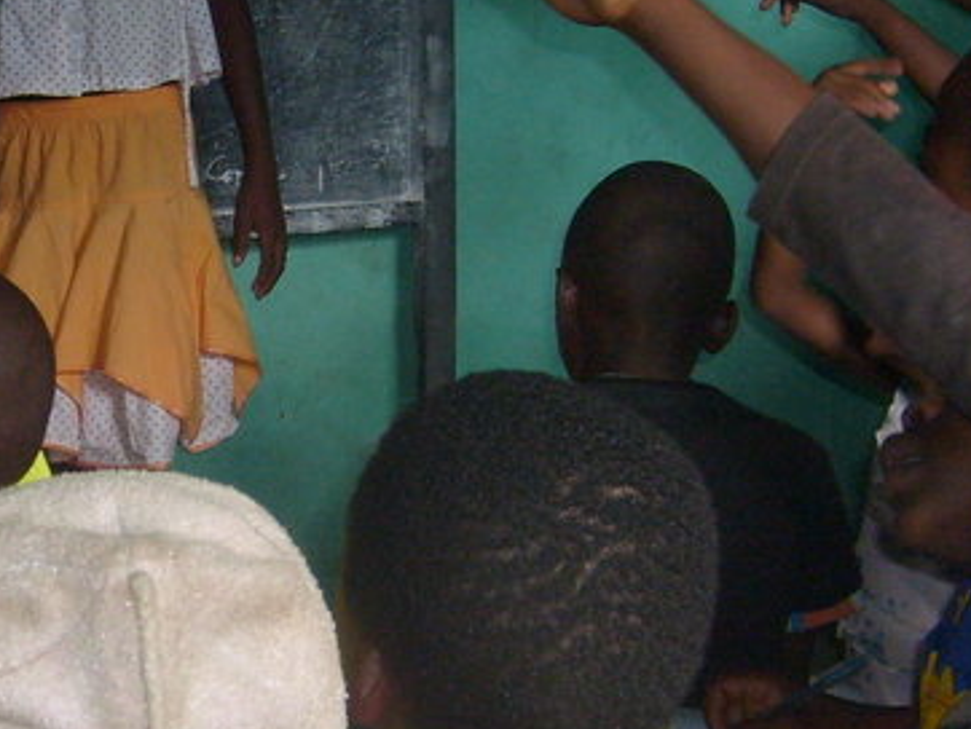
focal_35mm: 99
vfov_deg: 14.9
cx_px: 148
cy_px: 440
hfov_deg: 19.5
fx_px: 2779
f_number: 2.8
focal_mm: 5.8
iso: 100
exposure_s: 1/45
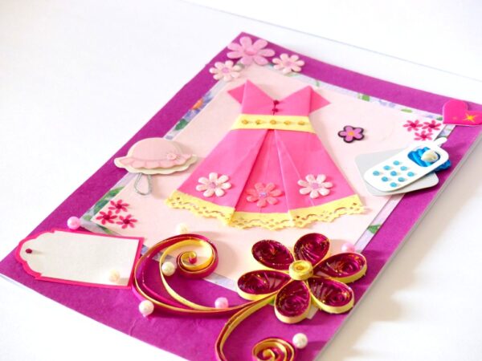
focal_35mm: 97
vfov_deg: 15.2
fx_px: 1351
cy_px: 180
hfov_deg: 20.2
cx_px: 241
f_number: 2.8
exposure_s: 1/60
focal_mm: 17.4
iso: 200
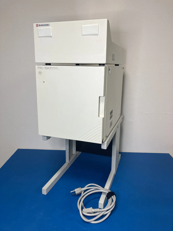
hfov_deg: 49.7
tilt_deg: -13.0
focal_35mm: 28
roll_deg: +1.0
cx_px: 86
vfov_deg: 63.4
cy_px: 116
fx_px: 187
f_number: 1.8
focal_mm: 3.99
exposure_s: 1/100
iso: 50
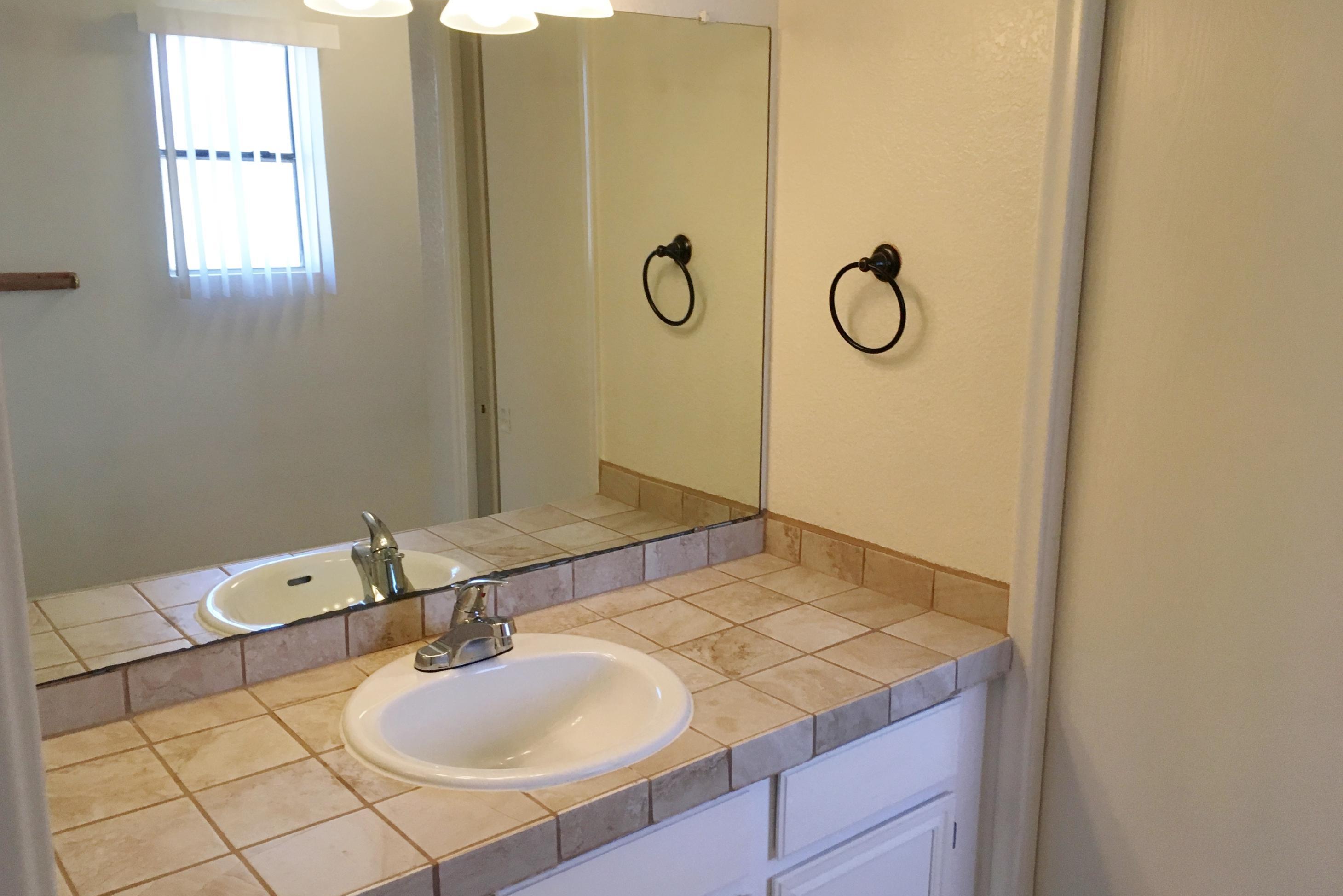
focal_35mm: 31
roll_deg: -1.8
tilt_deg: -12.7
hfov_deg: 60.3
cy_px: 436
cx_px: 653
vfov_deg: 42.3
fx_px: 1156
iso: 40
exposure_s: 1/30
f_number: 2.2
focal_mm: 4.15
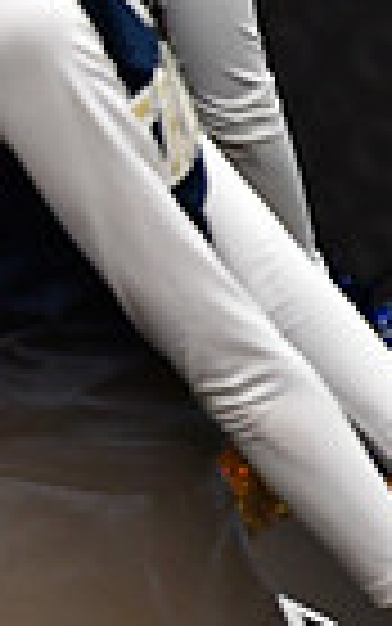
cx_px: -784
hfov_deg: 1.0
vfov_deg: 1.6
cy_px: -83
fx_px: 21857
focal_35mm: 1280
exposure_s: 1/500
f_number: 3.5
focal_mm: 200
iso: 4000
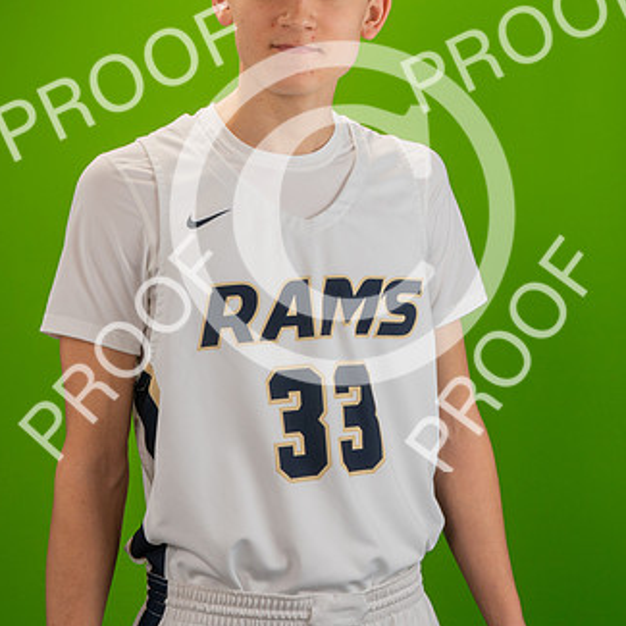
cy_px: 201
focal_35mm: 80
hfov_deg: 21.6
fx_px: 1637
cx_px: 295
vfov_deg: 21.6
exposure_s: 1/60
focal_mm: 42
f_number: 20
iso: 800
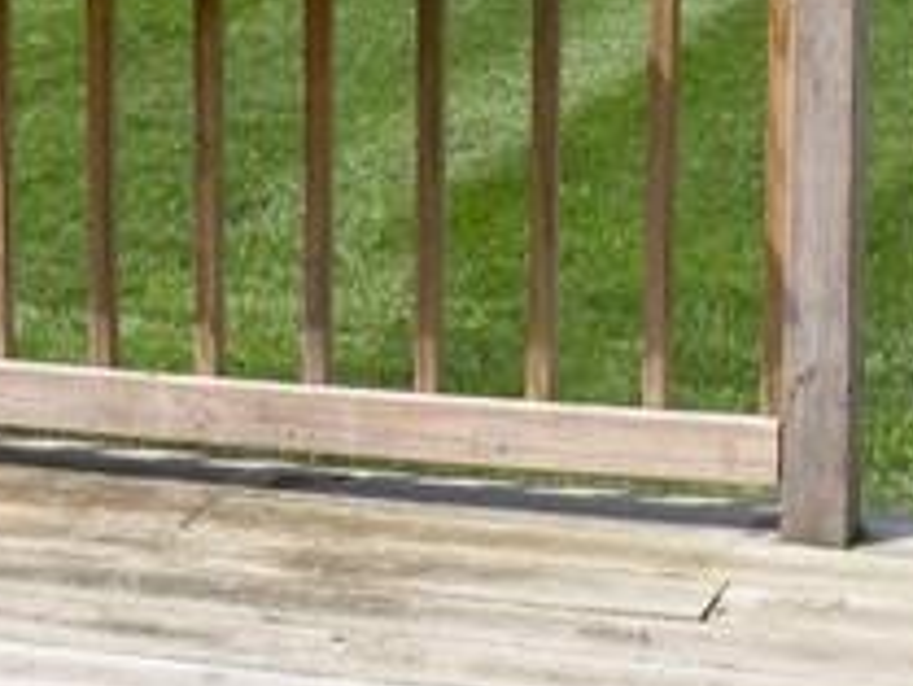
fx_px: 3484
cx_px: 489
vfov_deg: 10.9
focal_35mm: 132
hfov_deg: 14.9
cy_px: -236
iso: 64
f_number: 5
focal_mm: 4.7
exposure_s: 1/220
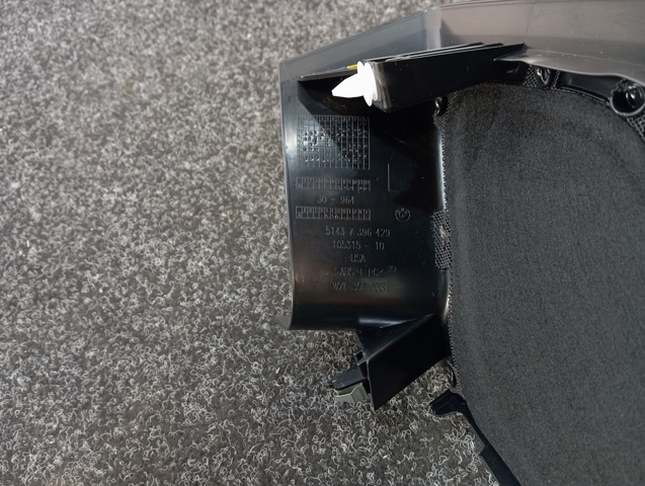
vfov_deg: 49.9
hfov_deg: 63.4
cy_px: 243
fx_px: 523
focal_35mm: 28
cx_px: 322
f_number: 1.8
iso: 260
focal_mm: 4.22
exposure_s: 1/33.3
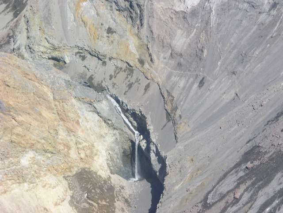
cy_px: 106
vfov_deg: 10.6
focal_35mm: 140
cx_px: 142
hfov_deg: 14.1
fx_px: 1145
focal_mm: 34.7
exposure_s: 1/238
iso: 50
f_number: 5.4
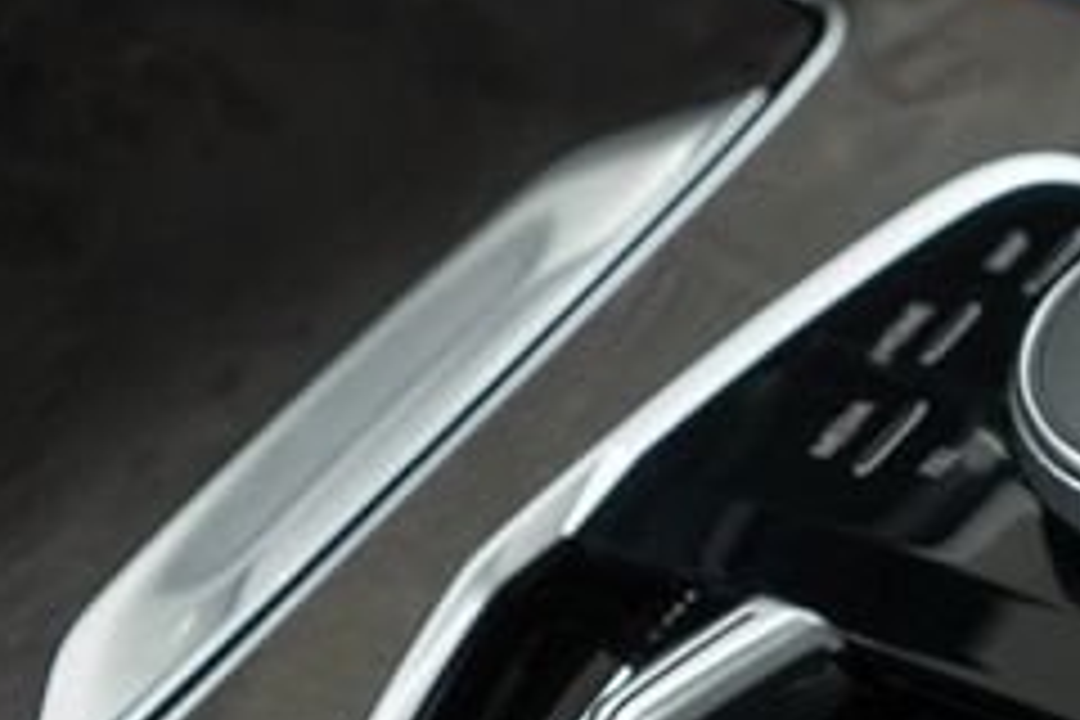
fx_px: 3360
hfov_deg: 17.9
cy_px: 772
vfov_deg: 12.1
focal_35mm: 112
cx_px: 1053
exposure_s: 1/40
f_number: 3.2
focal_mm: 28
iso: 400
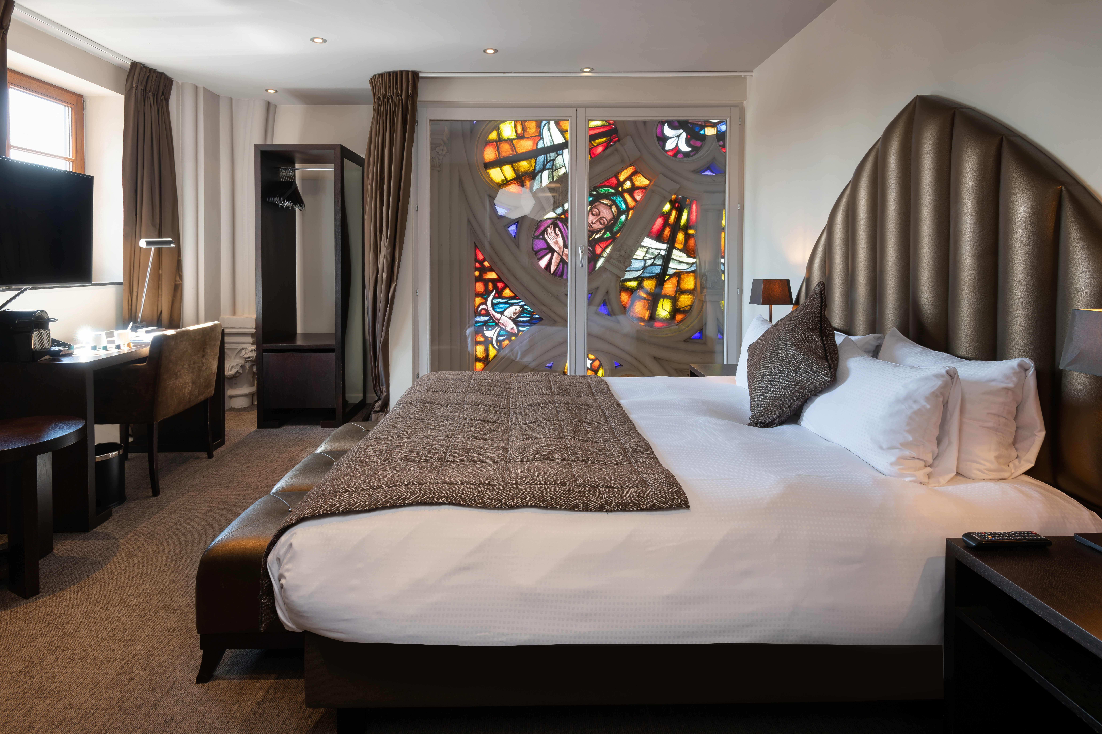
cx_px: 551
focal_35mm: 19
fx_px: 582
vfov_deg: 64.6
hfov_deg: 86.9
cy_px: 367
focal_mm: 19
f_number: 10
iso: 125
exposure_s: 1/3.33
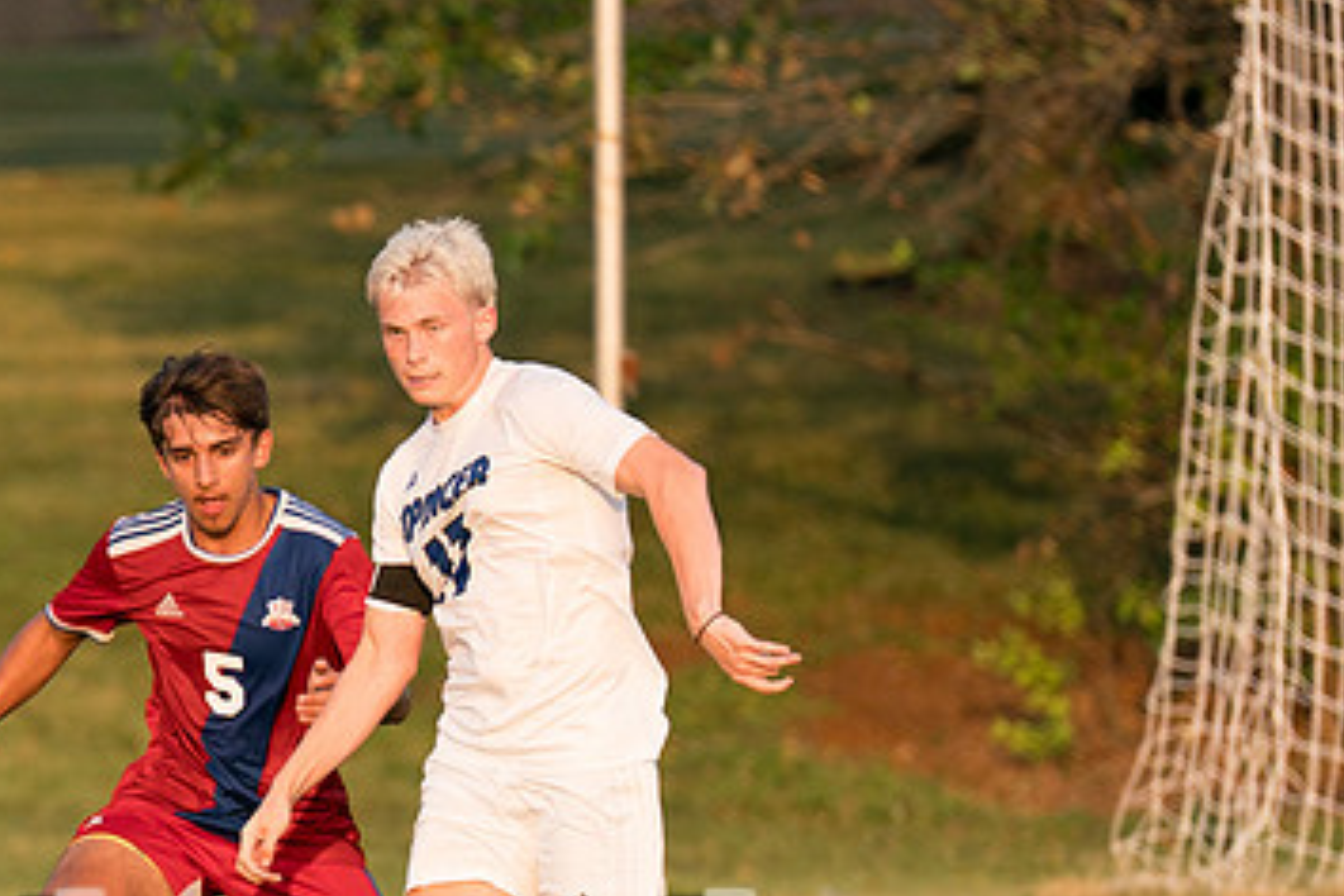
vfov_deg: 2.0
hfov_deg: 3.0
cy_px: 720
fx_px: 25422
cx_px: 215
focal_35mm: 681
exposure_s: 1/1250
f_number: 2.8
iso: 250
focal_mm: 200
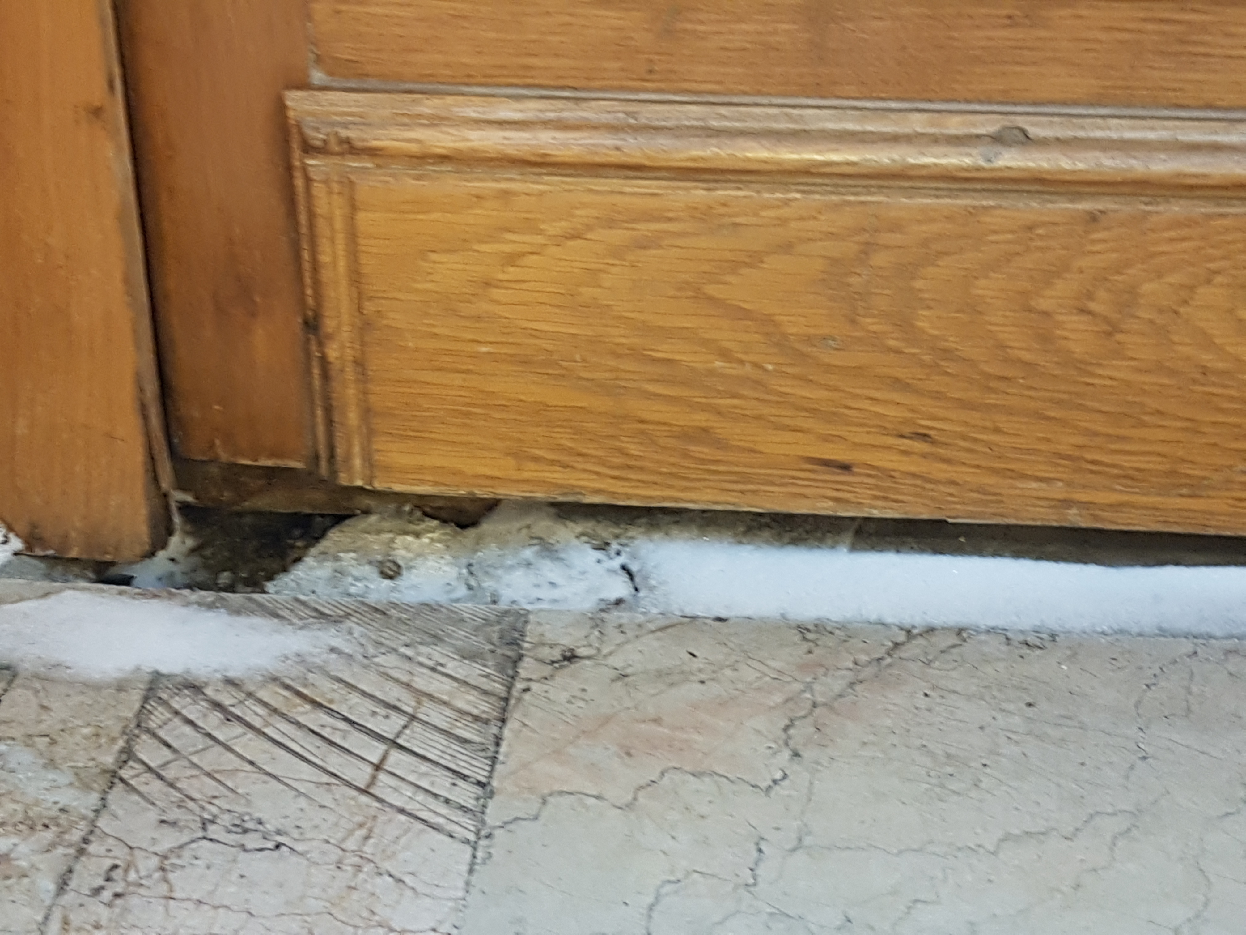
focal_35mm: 26
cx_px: 623
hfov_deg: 67.3
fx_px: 936
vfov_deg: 53.1
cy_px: 468
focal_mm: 4.2
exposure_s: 1/10
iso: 200
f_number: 1.7
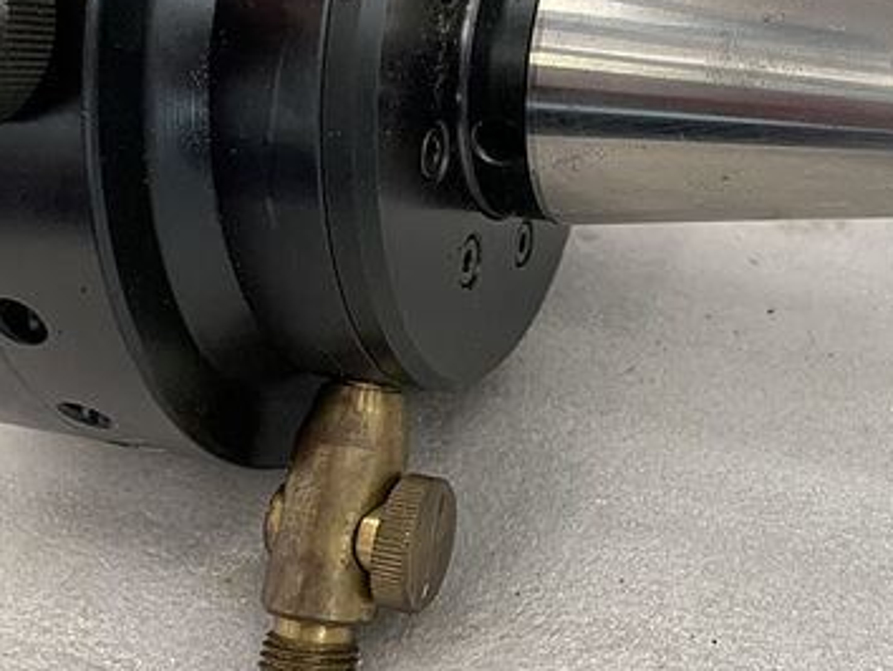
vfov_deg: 30.1
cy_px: 129
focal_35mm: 47
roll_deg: +3.6
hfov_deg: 39.2
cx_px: 684
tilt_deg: -33.4
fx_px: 1213
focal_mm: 4.25
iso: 125
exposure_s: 1/60
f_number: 1.8
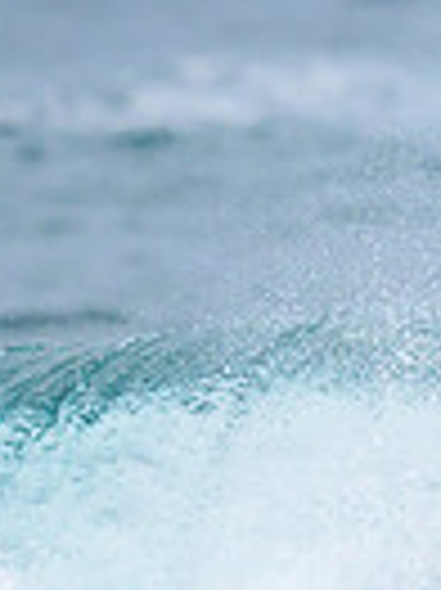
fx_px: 79796
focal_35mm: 4690
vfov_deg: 0.4
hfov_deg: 0.3
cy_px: 422
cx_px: 1089
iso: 400
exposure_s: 1/2000
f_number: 6.3
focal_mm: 800
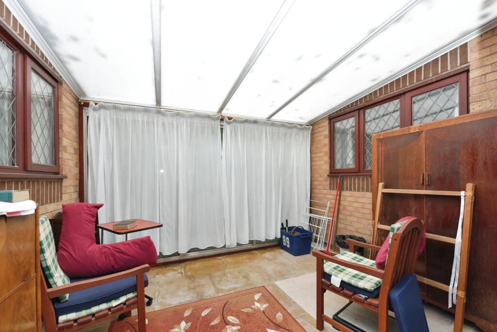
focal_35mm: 14
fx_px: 193
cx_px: 248
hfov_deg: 104.2
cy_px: 166
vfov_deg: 81.3
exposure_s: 1/125
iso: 400
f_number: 5.6
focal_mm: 14
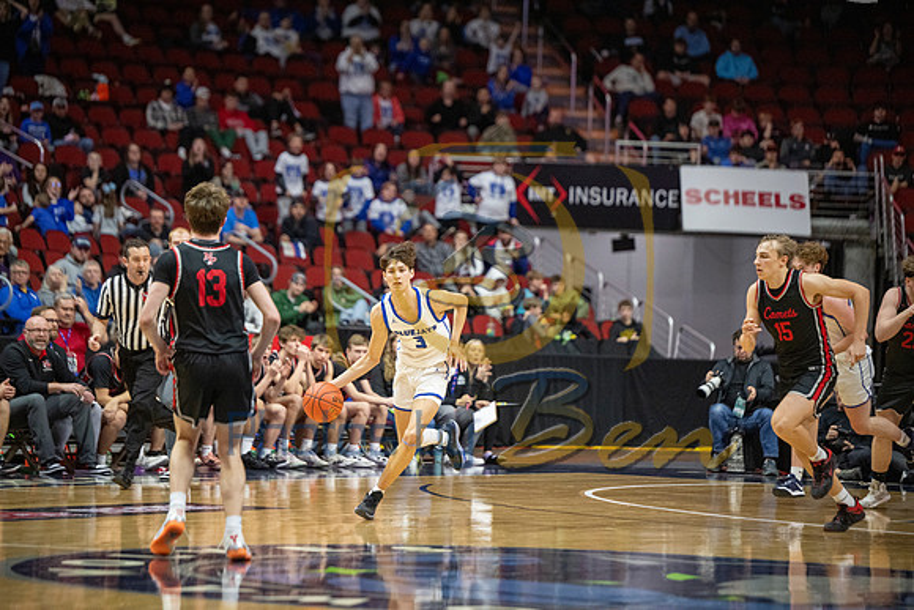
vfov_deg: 8.6
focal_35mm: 160
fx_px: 4063
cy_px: 305
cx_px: 457
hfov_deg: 12.8
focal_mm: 160
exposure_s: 1/1250
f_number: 2.8
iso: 2500
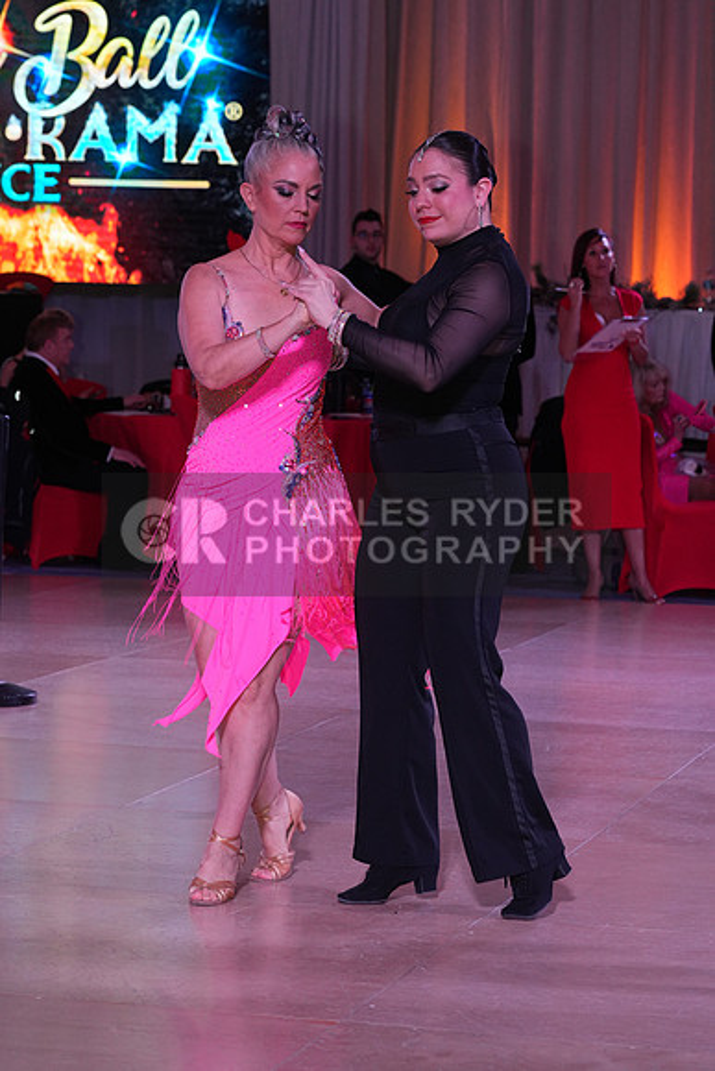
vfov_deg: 17.8
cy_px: 536
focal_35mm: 115
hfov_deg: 11.9
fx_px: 3424
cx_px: 358
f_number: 7.1
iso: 1600
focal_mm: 115
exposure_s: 1/200
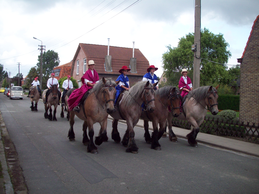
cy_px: 97
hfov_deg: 50.1
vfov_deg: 38.7
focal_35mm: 37
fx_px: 277
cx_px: 130
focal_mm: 6.2
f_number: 2.8
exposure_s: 1/541
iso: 80
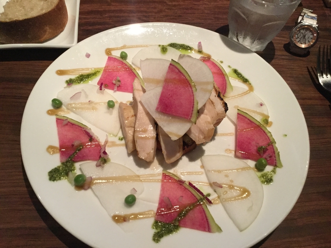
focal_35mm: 31
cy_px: 124
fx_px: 296
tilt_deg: -56.9
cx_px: 166
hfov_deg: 58.4
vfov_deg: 45.4
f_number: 2.4
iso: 200
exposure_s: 1/30
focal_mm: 3.3
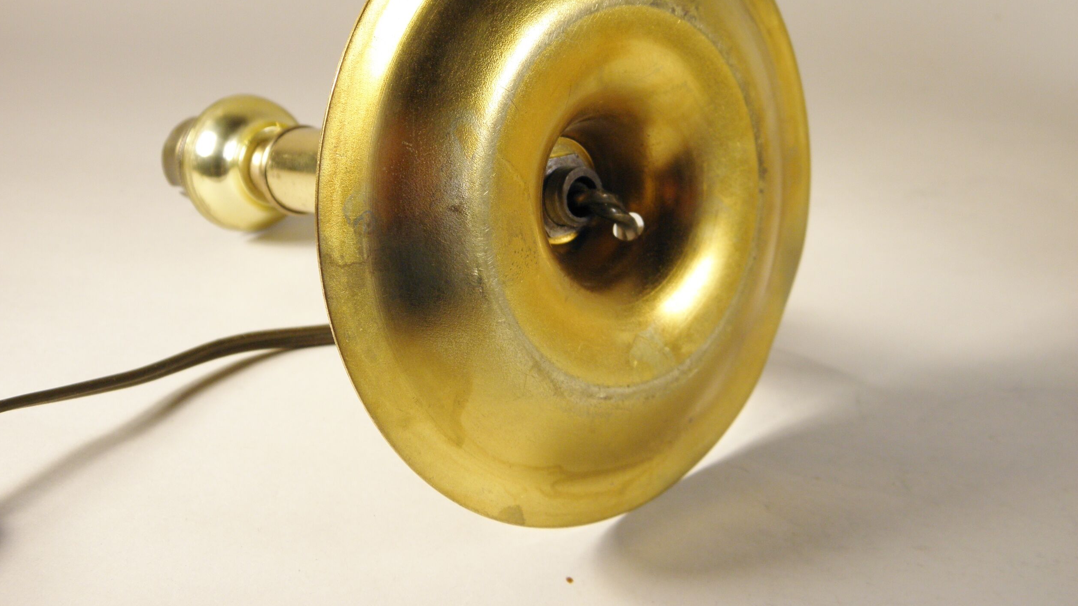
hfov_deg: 50.5
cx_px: 539
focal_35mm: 40
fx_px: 1143
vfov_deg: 29.6
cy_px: 216
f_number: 3.7
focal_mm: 6.4
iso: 100
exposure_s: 1/80
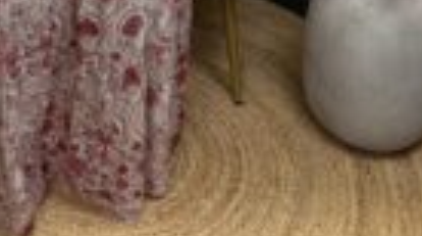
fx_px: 1061
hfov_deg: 22.0
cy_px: -340
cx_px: 49
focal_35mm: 95
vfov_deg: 10.7
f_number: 1.9
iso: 64
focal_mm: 2.71
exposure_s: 1/50
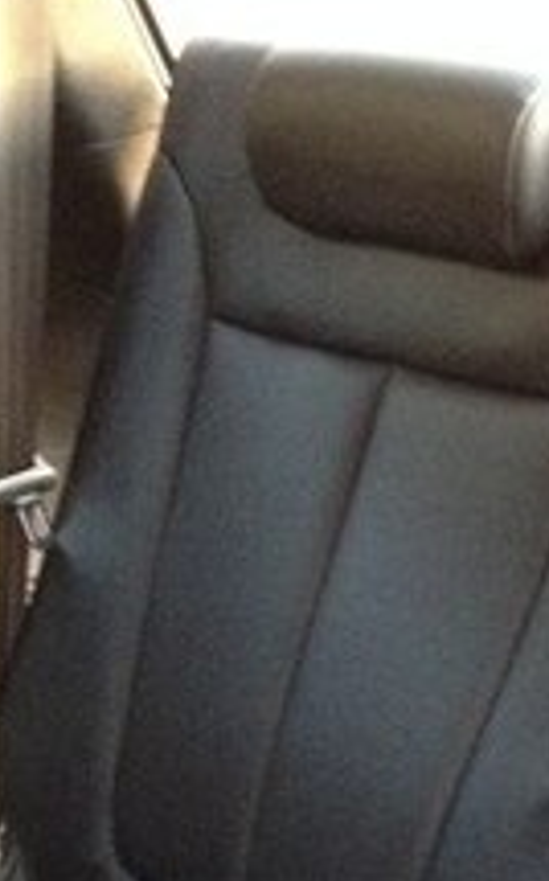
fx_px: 2735
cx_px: 418
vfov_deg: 17.7
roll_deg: +1.0
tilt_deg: -25.0
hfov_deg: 11.4
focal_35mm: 114
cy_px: 953
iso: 320
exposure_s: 1/17
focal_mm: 4.28
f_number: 2.4
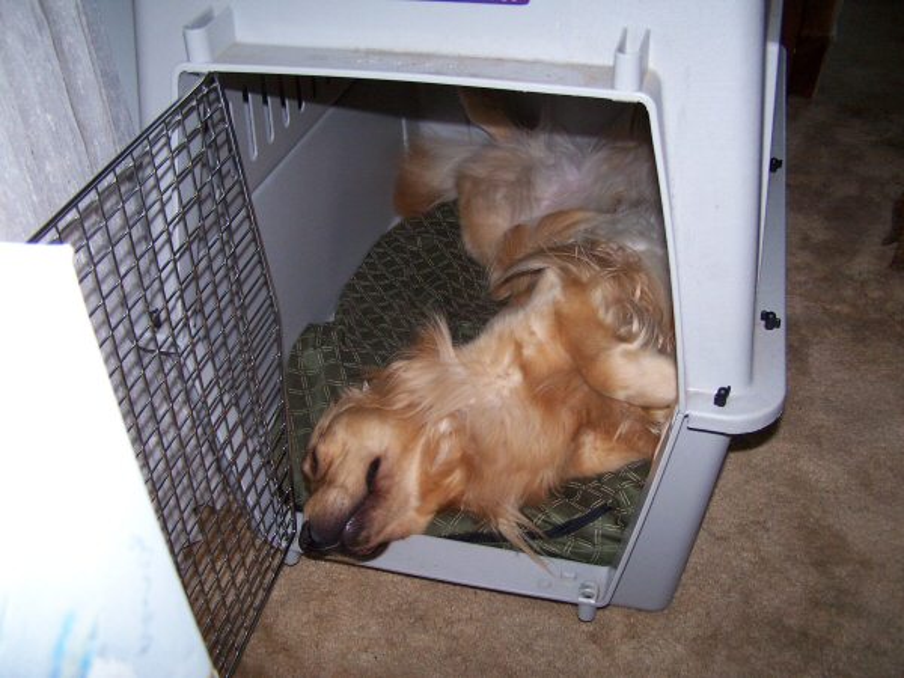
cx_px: 452
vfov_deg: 37.7
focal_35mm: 38
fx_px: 992
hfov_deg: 49.0
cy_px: 339
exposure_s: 1/60
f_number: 2.8
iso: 140
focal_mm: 6.3
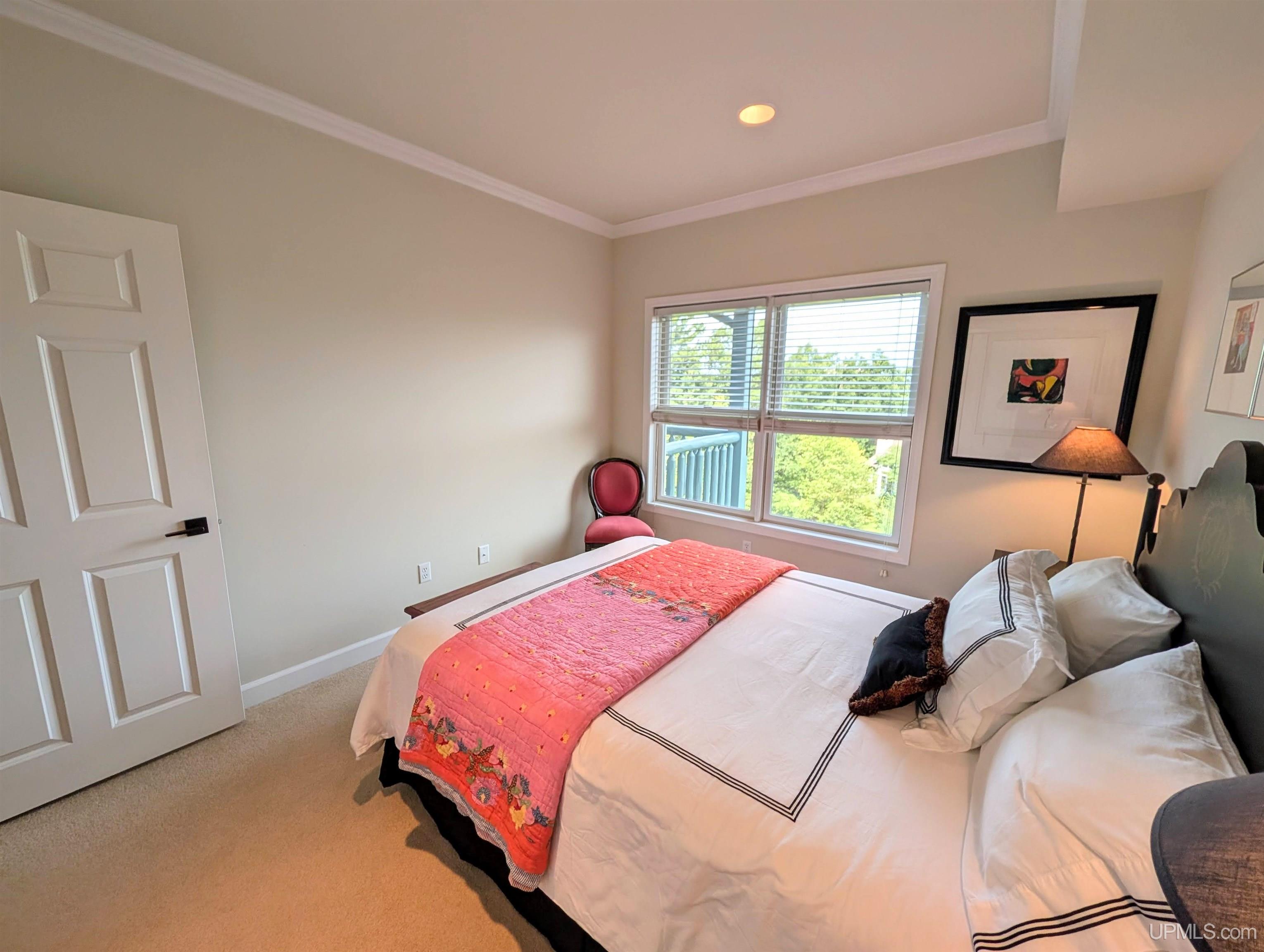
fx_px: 439
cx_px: 632
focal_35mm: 12
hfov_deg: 110.5
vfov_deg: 94.6
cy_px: 476
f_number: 1.7
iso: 52
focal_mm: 2.02
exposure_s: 1/279
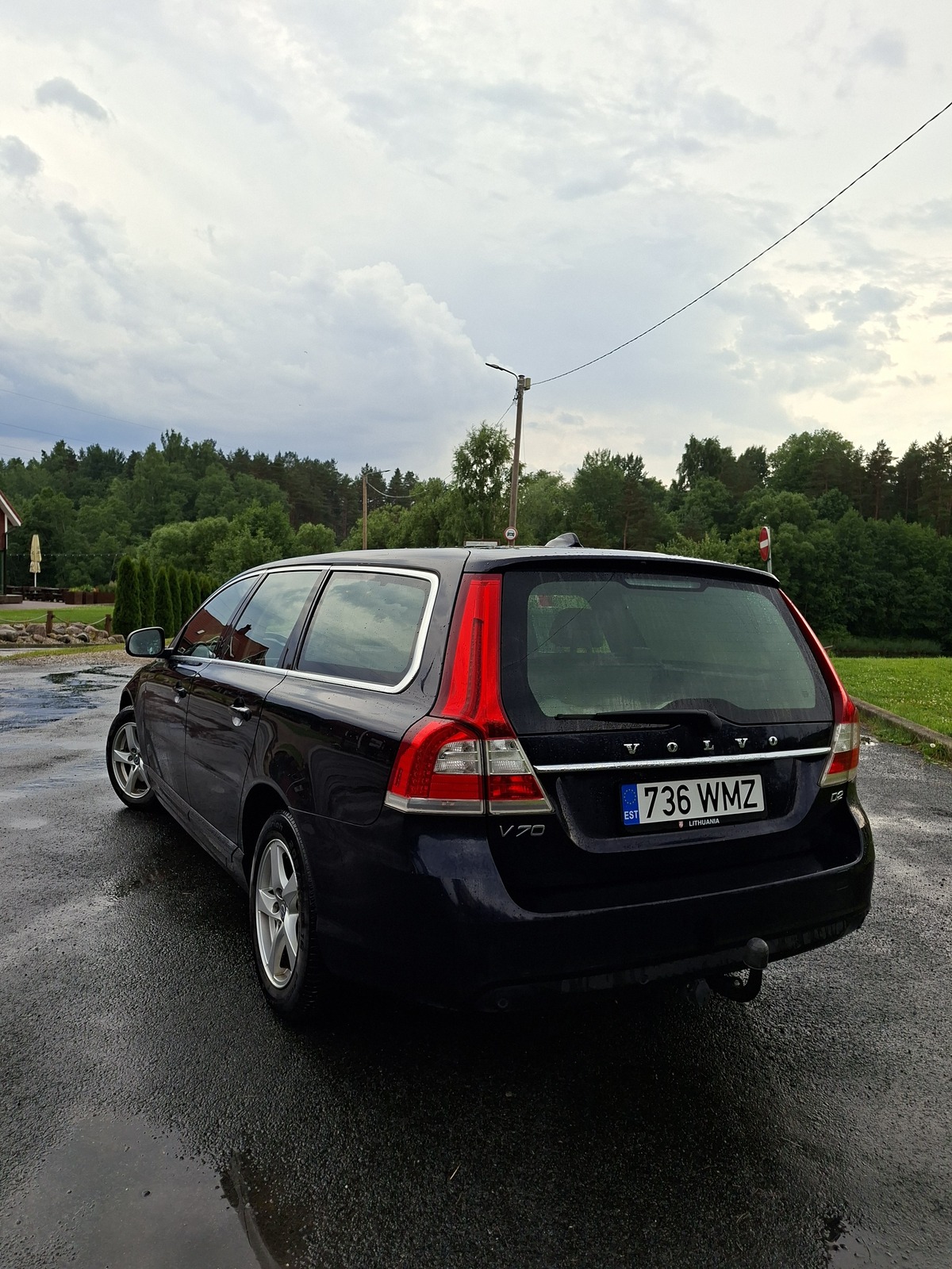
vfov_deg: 73.9
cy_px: 634
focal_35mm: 23
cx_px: 476
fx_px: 843
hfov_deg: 58.9
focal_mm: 5.54
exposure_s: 1/1225
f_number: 1.8
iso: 40
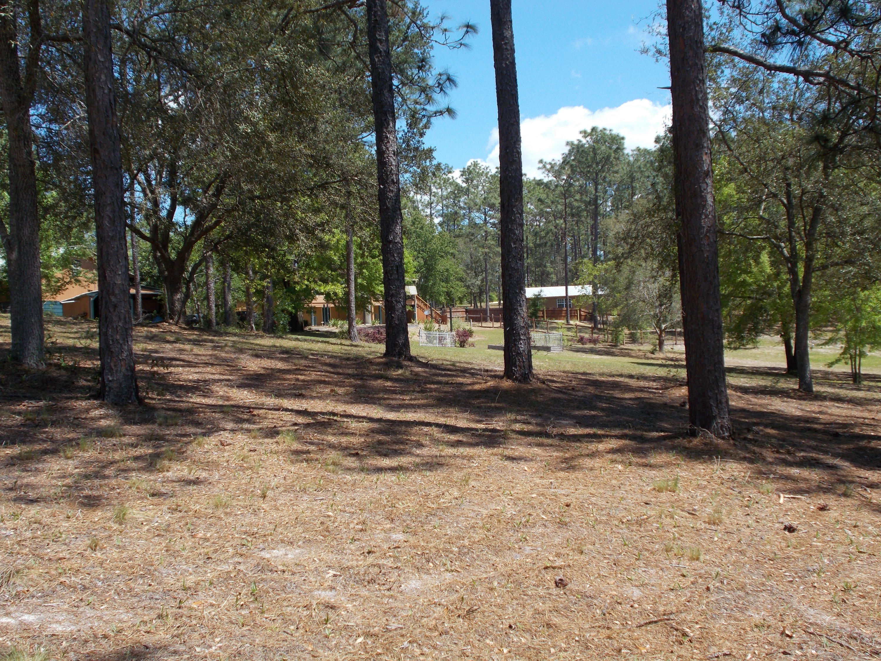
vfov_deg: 32.9
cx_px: 440
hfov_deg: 42.9
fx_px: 1120
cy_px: 330
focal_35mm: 44
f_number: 4.2
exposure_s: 1/400
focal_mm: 7.9
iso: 80
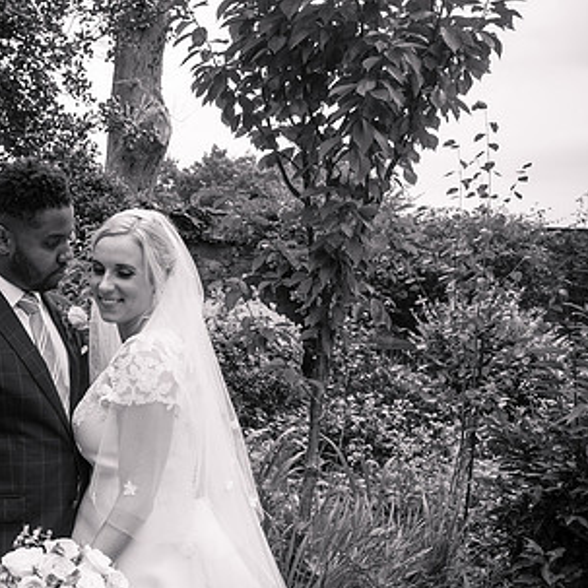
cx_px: 31
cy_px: 344
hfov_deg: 39.0
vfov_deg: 42.7
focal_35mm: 39
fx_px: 749
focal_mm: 16
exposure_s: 1/350
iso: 400
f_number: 2.8
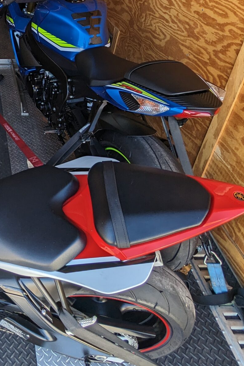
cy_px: 65
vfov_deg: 49.5
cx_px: -51
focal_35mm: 36
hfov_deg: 30.9
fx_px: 366
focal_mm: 2.35
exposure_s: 1/230
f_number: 2.2
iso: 46
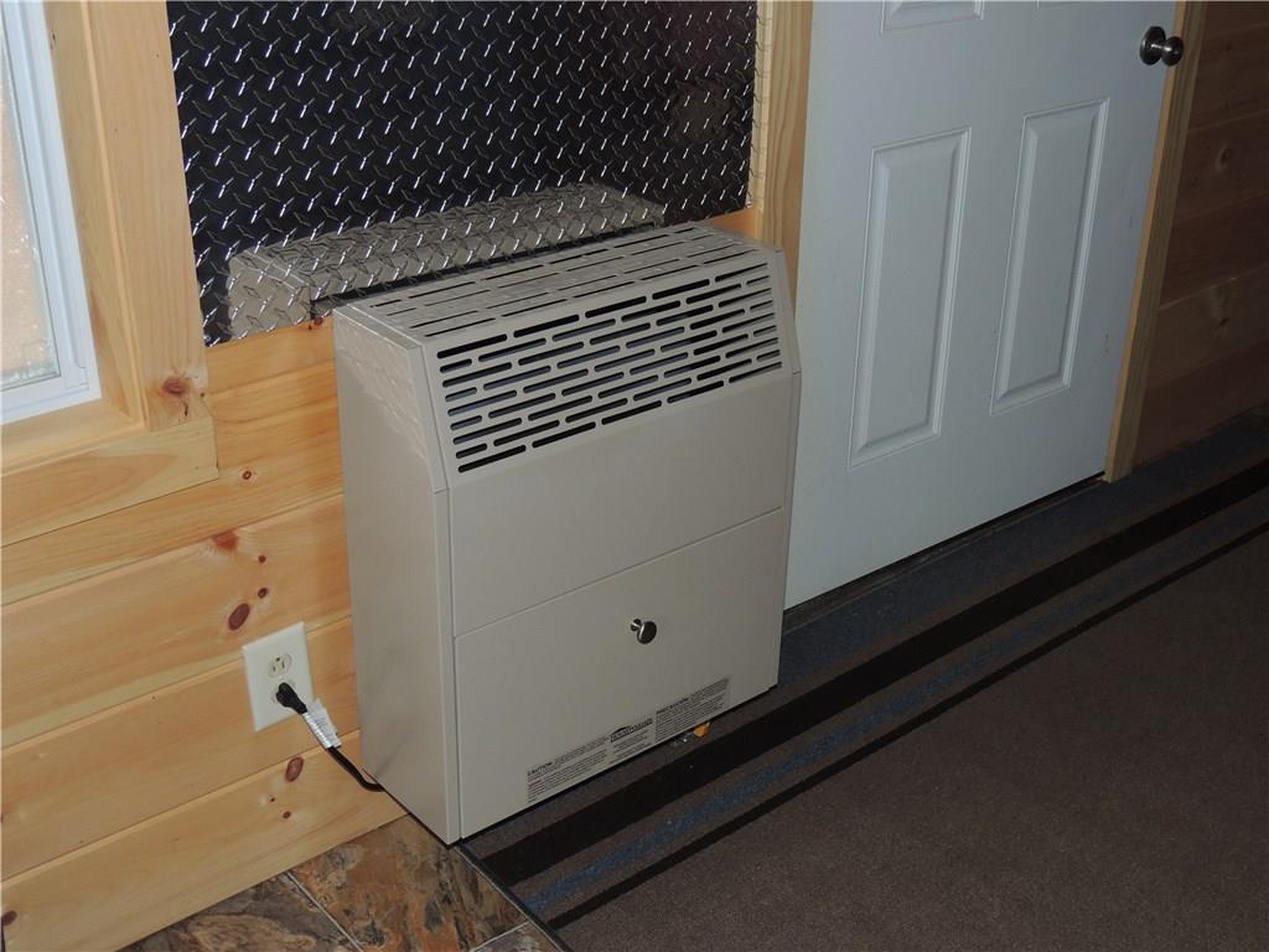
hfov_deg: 43.9
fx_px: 1576
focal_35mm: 43
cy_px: 476
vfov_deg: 33.6
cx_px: 634
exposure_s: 1/30
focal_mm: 7.6
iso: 200
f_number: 3.4
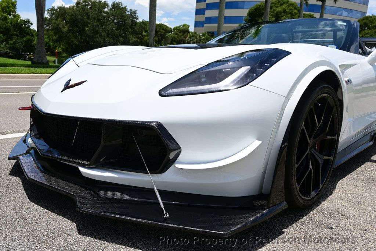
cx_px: 188
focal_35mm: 29
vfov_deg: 44.6
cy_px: 126
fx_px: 305
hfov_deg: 63.2
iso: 100
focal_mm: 19.5
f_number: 9
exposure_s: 1/250
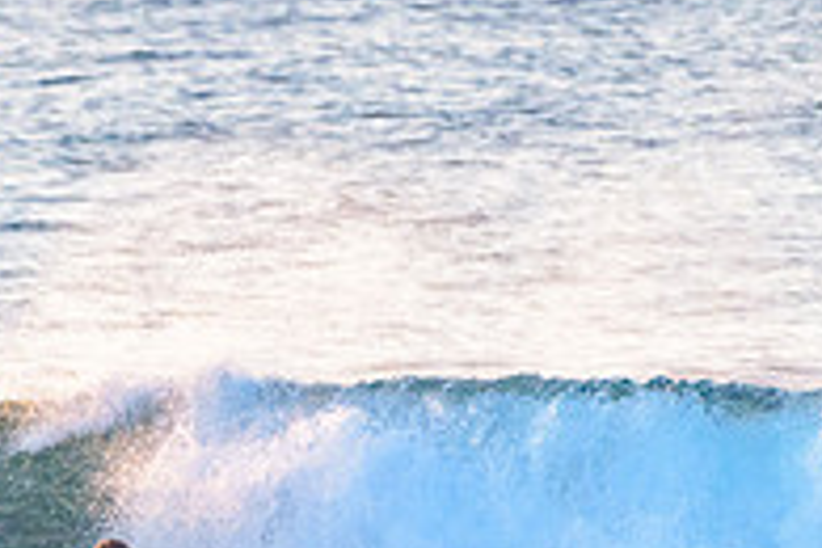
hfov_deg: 1.4
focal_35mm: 1487
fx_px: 33951
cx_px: 80
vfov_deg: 0.9
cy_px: 647
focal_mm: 500
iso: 1400
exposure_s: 1/2000
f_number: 5.6
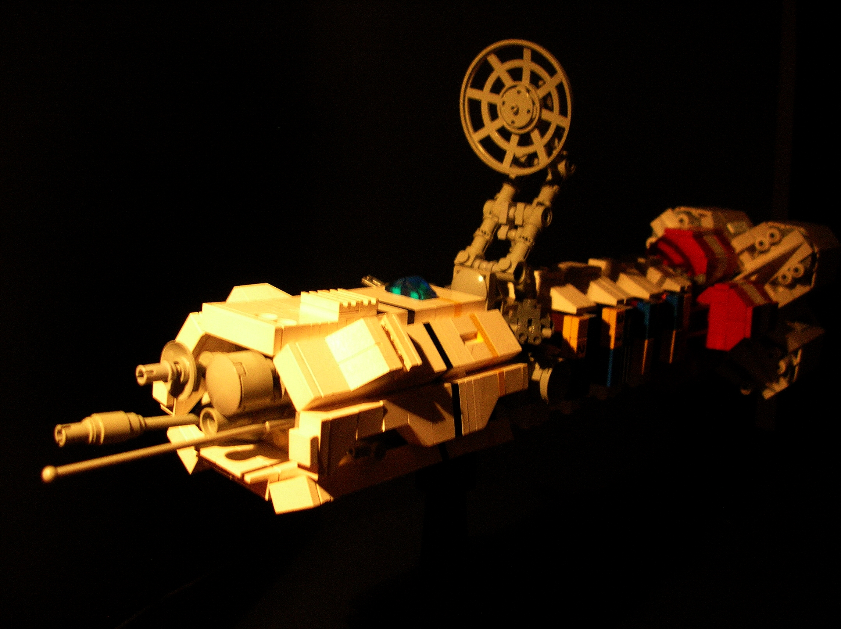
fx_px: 850
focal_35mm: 35
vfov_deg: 40.6
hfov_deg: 52.7
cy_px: 314
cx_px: 420
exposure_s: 1/5.3
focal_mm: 5.8
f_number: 2.8
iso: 127
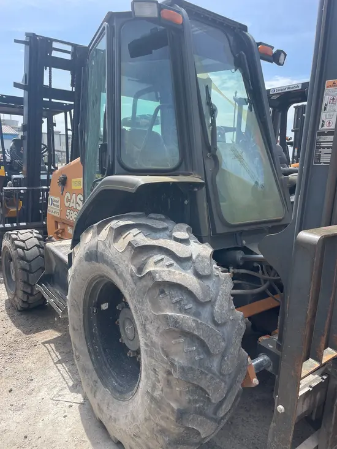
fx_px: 337
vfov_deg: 67.3
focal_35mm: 26
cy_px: 224
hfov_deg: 53.1
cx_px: 168
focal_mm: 4.2
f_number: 1.6
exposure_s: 1/1531
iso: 32
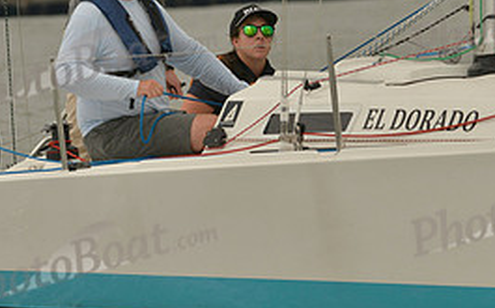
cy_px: 137
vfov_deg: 2.4
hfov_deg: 3.9
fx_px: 7223
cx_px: 316
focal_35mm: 536
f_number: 6.3
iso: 400
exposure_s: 1/1250
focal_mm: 240
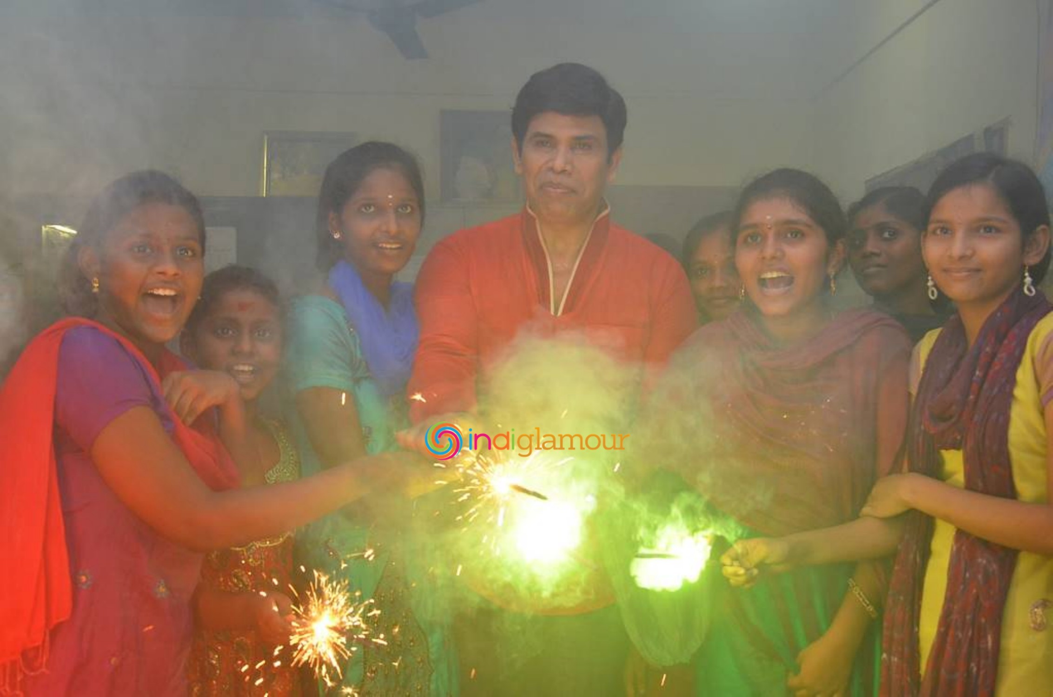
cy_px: 348
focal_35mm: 42
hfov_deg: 46.5
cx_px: 526
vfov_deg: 31.8
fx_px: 1226
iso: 1600
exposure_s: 1/125
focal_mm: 28
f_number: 7.1
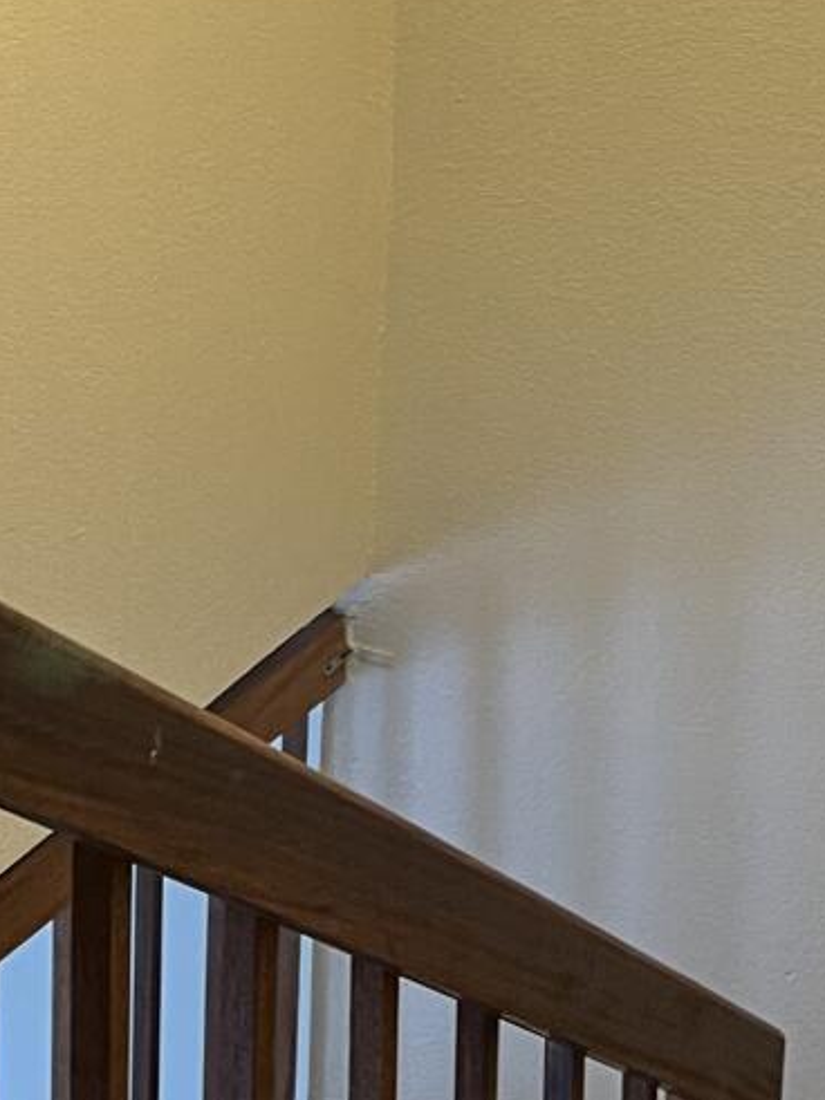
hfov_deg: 13.9
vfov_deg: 17.9
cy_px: -85
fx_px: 3370
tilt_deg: -14.8
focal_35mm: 106
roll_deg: -2.0
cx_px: 547
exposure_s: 1/60
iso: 100
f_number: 1.5
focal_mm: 5.7
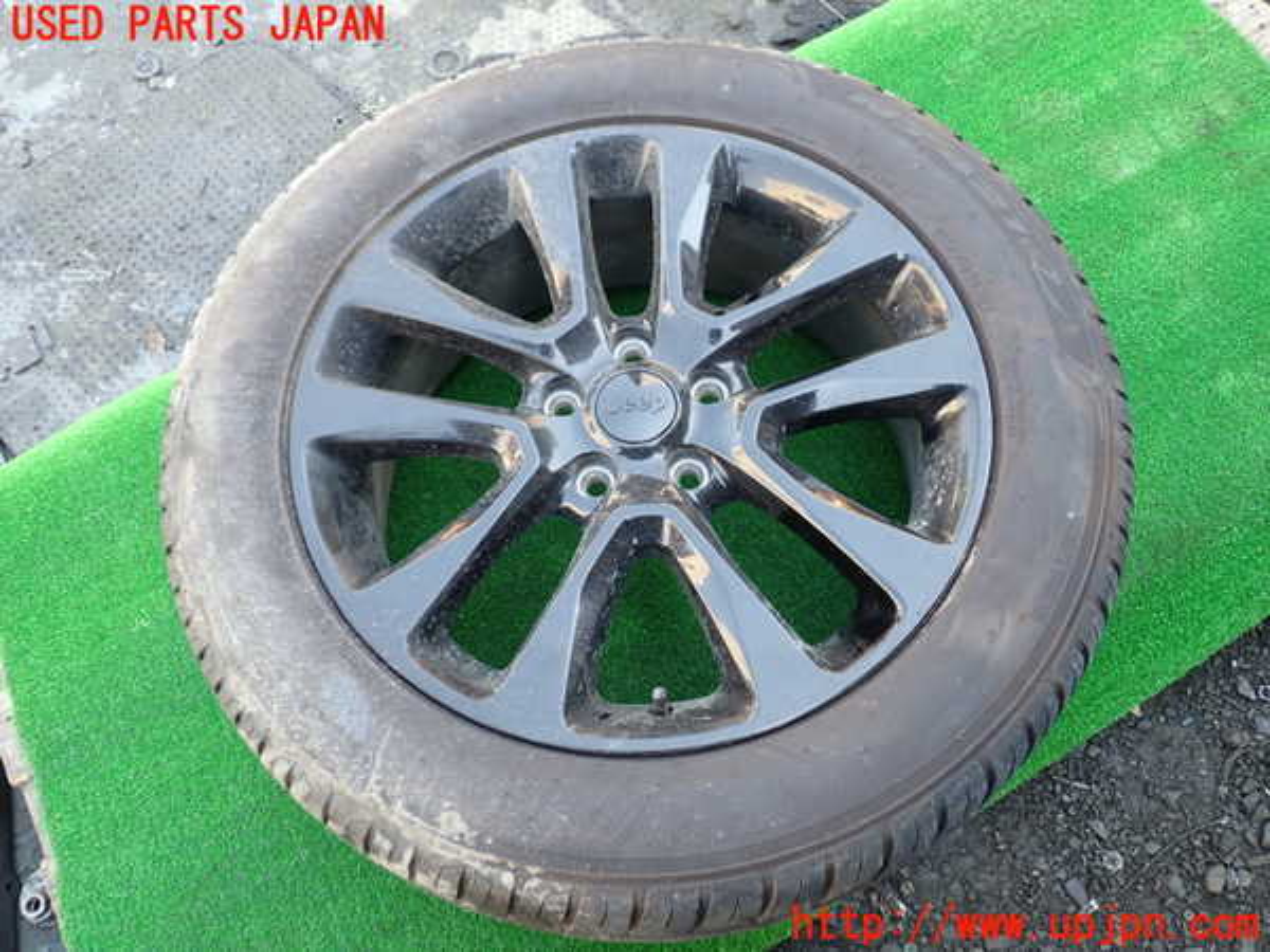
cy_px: 476
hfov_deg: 60.0
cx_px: 635
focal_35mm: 30
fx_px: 1101
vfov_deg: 46.8
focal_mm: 5.4
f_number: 2.3
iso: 100
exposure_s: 1/80
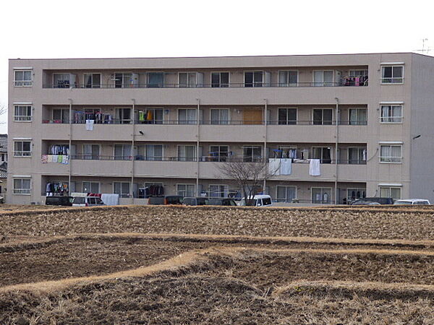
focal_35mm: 114
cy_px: 162
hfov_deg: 17.3
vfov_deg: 13.0
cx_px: 217
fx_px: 1429
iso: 100
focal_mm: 18.72
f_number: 4.9
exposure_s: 1/200
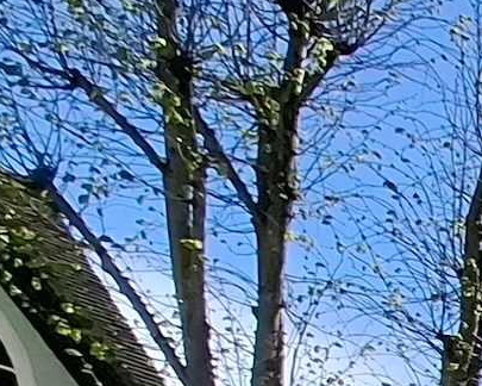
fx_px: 1341
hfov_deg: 11.3
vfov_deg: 12.5
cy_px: 955
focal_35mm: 94
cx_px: 1464
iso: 40
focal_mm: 1.74
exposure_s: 1/1721
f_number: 2.2
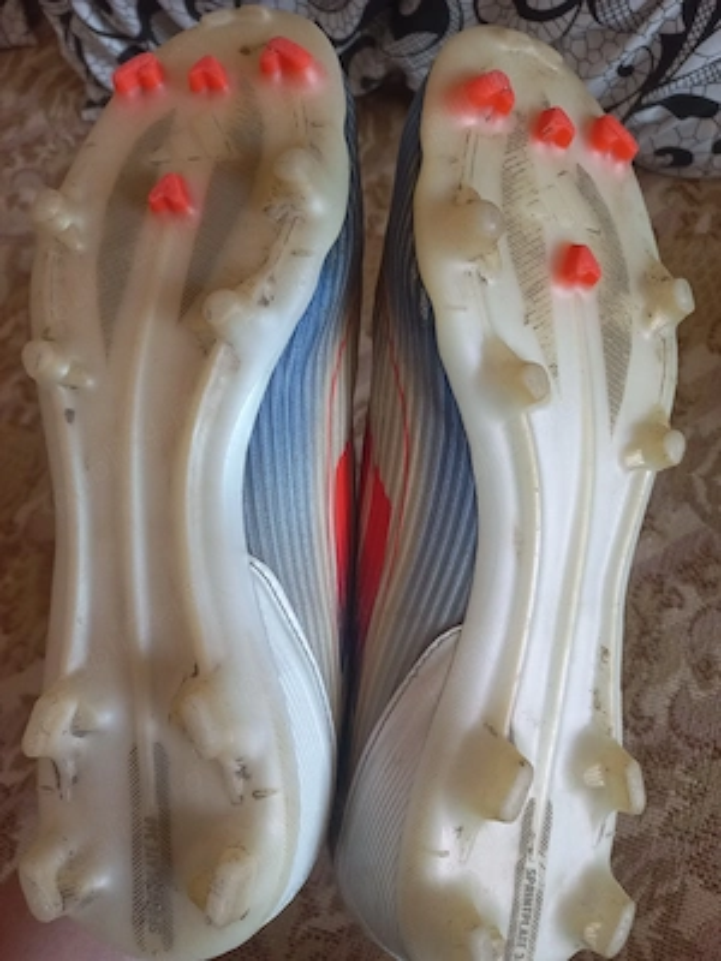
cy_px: 480
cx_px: 360
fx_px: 694
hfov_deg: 54.9
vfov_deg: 69.4
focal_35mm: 25
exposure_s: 1/50
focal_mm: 4.6
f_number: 1.8
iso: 200
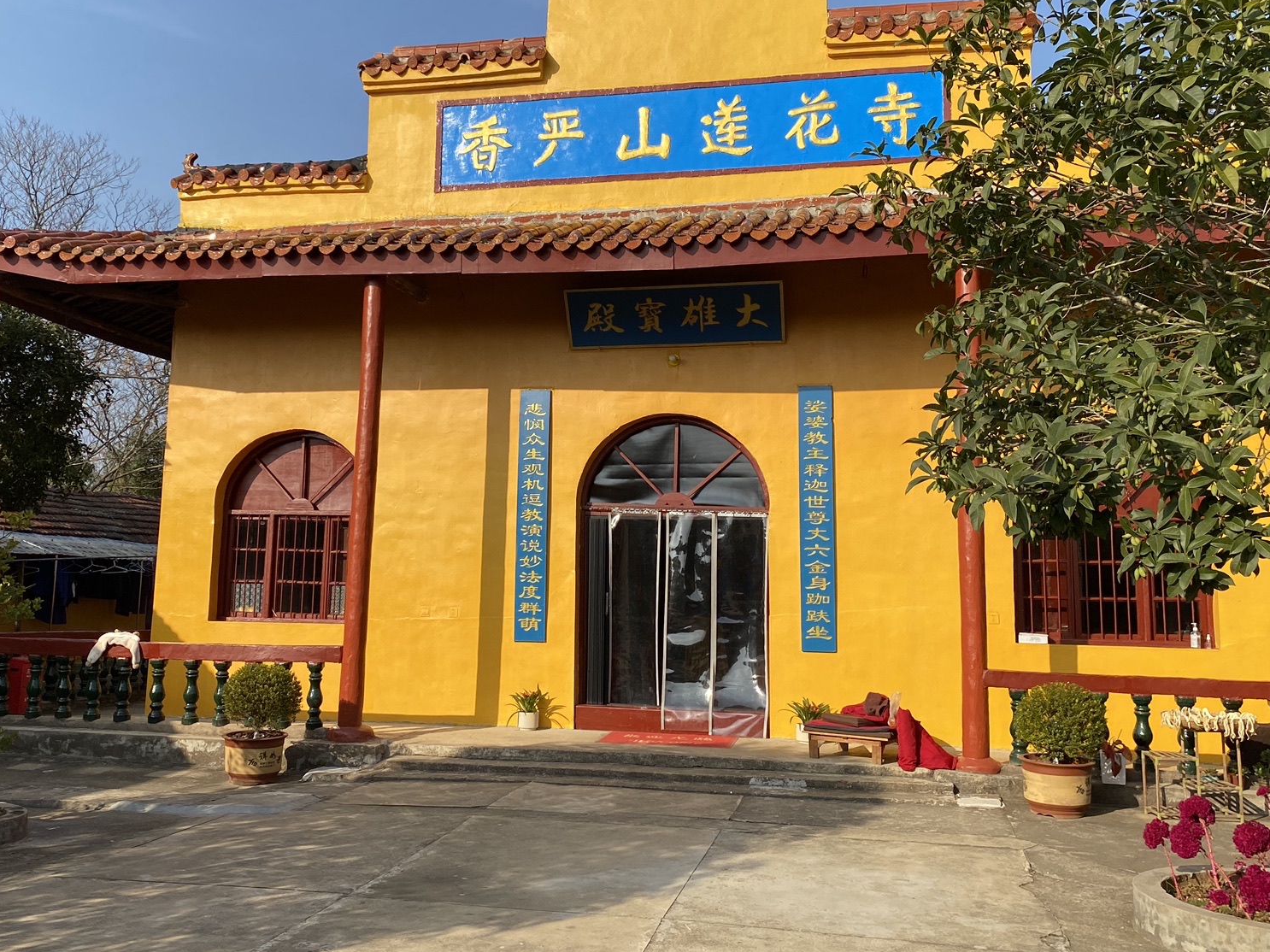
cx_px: 566
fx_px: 1284
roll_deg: -0.7
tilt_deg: +7.6
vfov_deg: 40.6
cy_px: 405
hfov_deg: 52.5
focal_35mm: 35
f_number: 1.8
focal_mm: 4.25
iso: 32
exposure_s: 1/2513
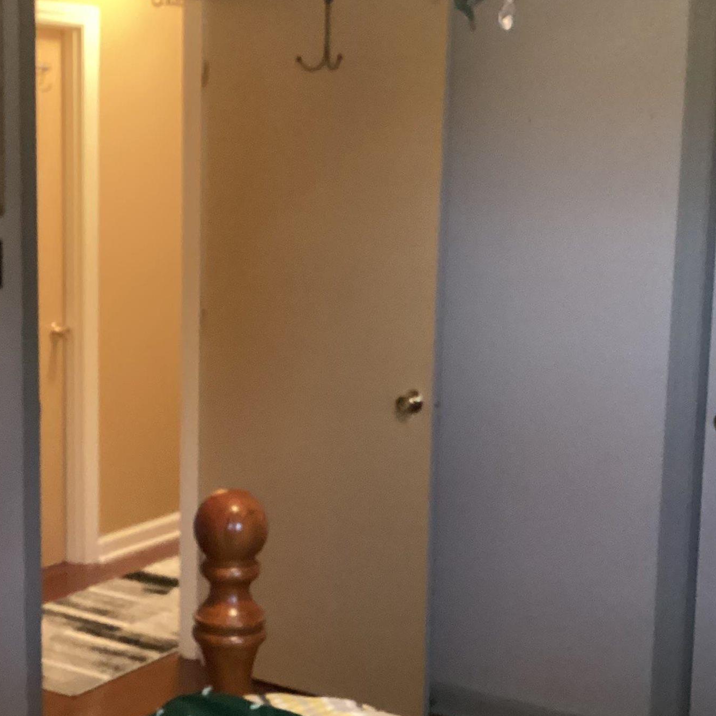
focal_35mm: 63
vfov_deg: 27.3
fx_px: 1474
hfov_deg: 26.8
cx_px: 139
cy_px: 376
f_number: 2.4
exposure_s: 1/20
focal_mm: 3.3
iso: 640
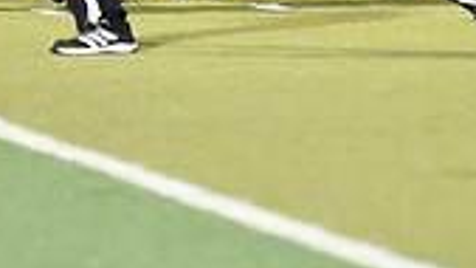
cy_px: -219
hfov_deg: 3.0
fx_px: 9099
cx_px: 284
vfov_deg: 1.7
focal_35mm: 721
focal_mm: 200
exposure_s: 1/3200
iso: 22800
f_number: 3.2
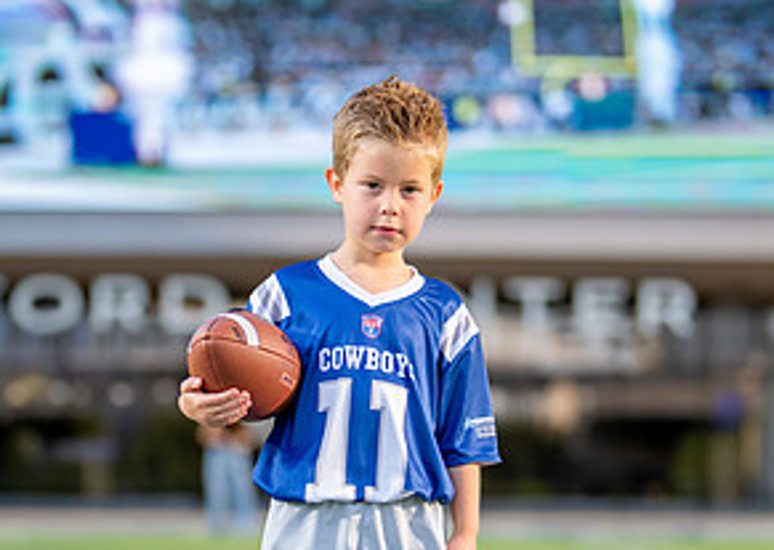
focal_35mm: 126
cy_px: 423
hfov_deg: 15.9
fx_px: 2766
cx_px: 366
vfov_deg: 11.3
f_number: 1.2
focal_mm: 50
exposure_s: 1/2500
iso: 125
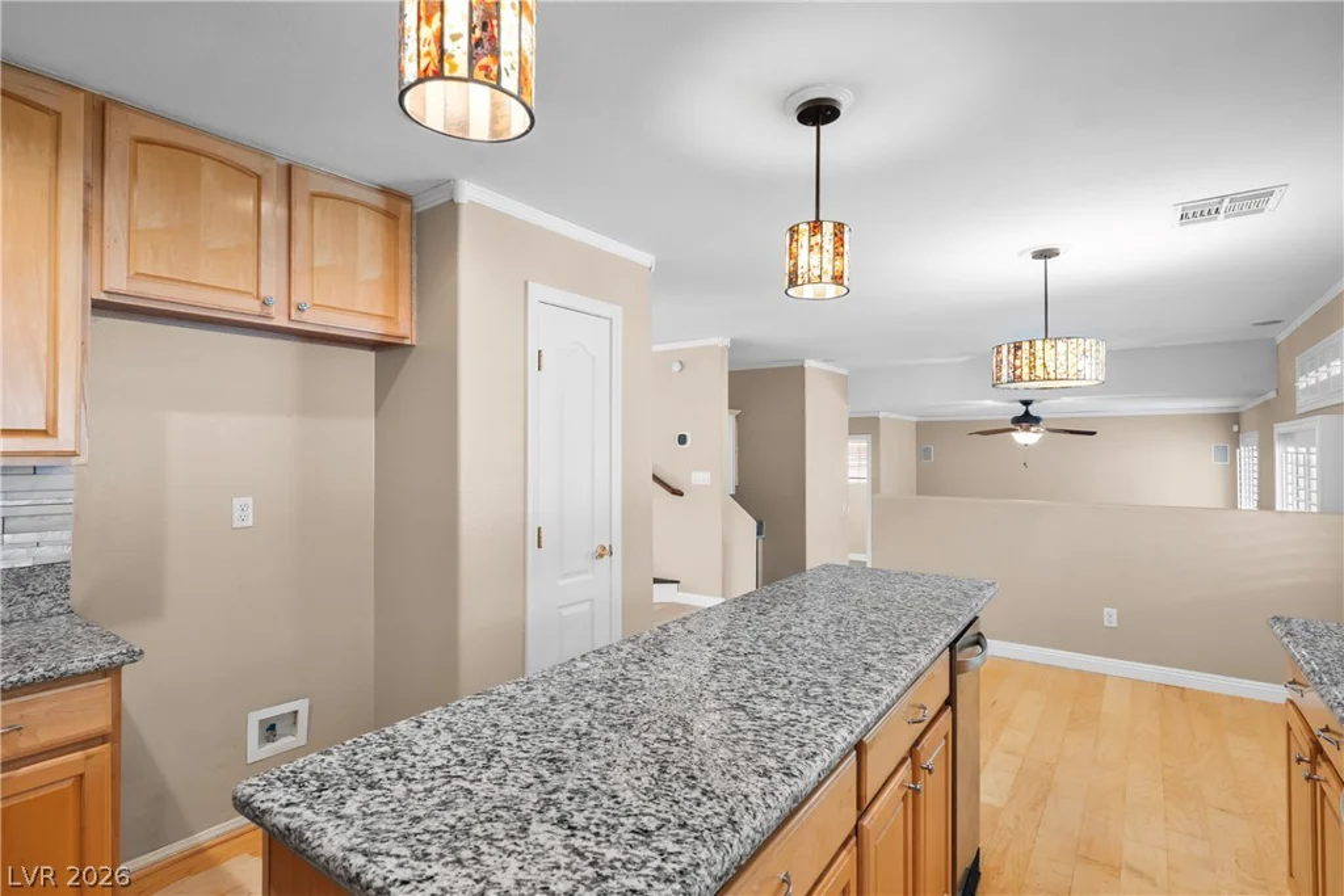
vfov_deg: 70.5
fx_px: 635
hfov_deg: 93.3
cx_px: 672
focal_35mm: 17
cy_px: 448
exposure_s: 1/13
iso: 400
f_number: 8
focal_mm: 17
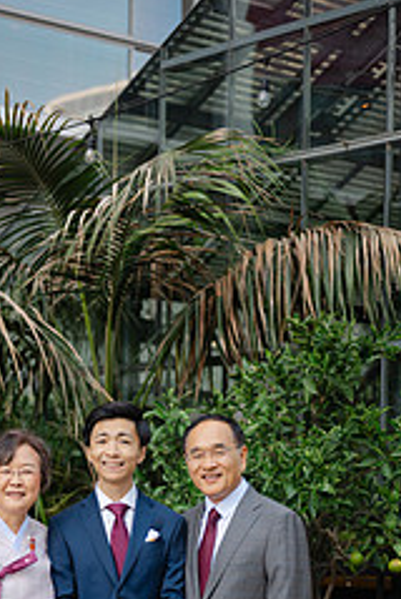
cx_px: 100
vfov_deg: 21.2
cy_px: 544
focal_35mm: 94
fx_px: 1566
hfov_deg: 14.5
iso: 80
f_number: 2
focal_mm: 50
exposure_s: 1/500
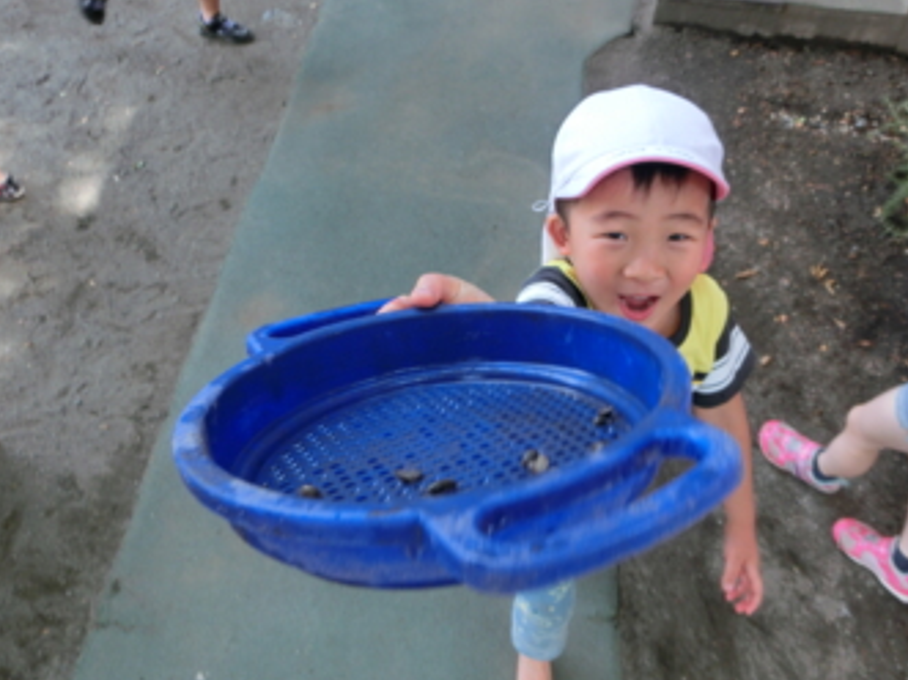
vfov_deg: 48.2
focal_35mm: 29
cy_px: 343
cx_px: 538
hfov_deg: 61.2
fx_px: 760
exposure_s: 1/125
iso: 100
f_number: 3
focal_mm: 4.24
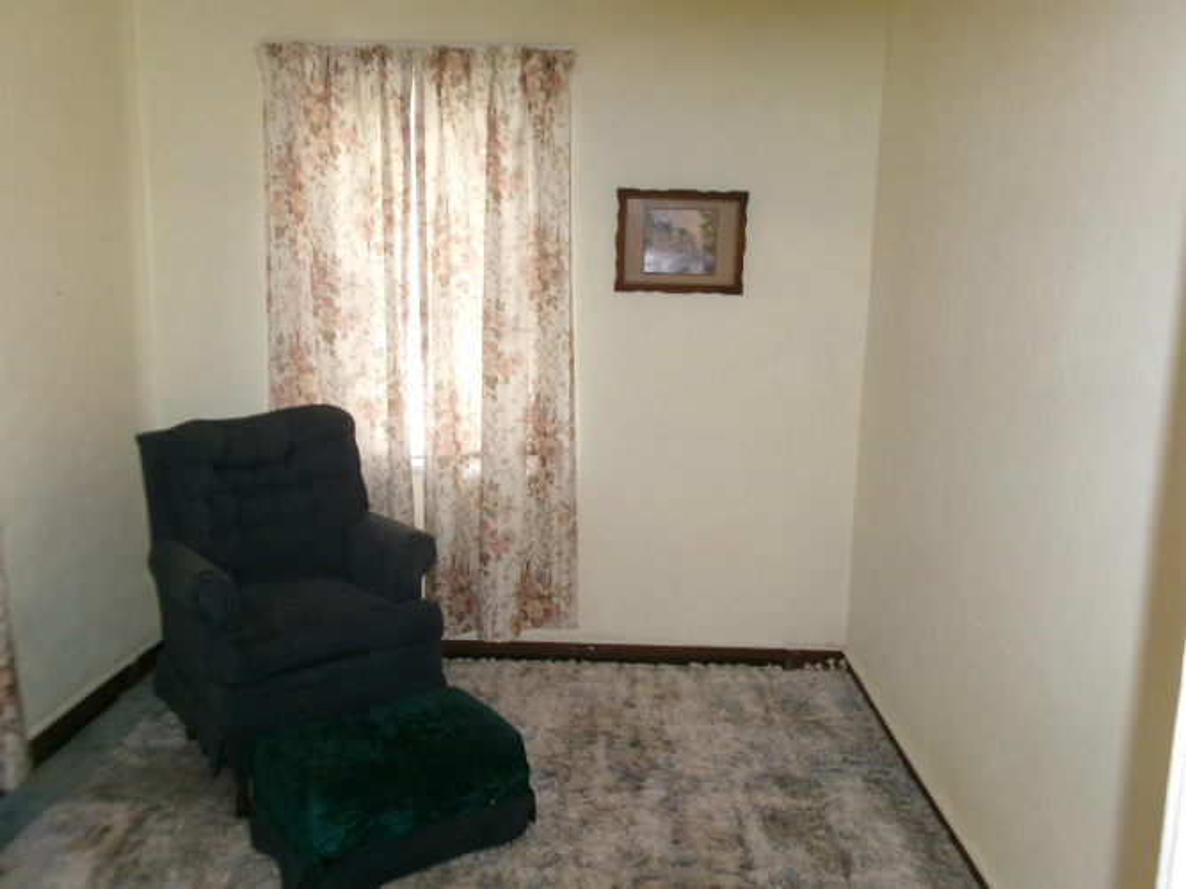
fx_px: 959
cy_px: 444
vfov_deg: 49.7
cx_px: 593
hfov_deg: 63.5
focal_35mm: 28
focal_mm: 5.1
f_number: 3.9
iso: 400
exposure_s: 1/34
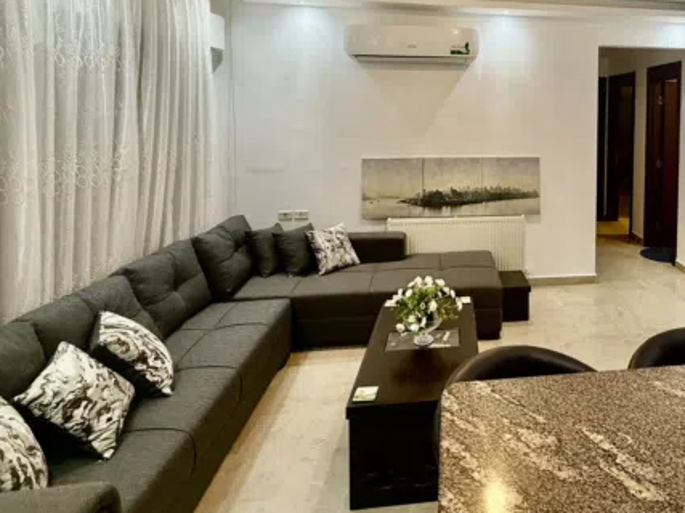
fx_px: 415
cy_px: 157
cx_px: 464
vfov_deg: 61.3
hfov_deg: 76.2
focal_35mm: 21
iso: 200
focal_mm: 2.22
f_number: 2.2
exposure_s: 1/100
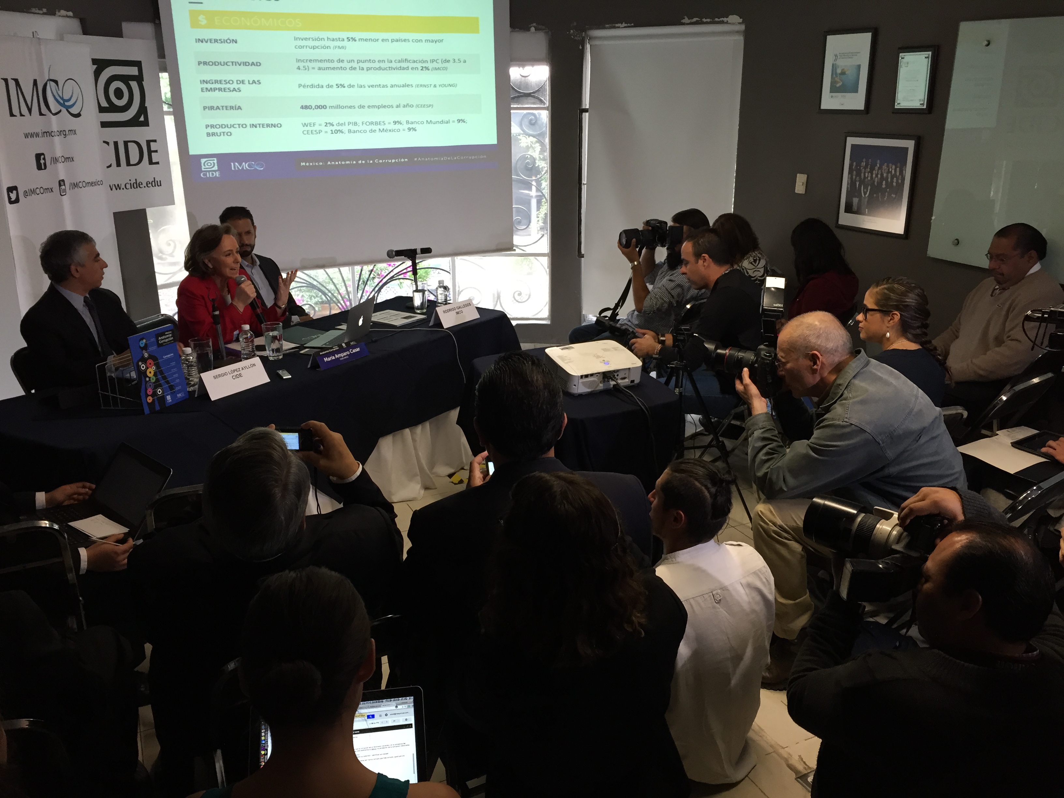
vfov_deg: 48.2
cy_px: 399
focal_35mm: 29
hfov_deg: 61.7
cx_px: 532
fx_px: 891
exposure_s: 1/30
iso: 80
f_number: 2.2
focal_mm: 4.15
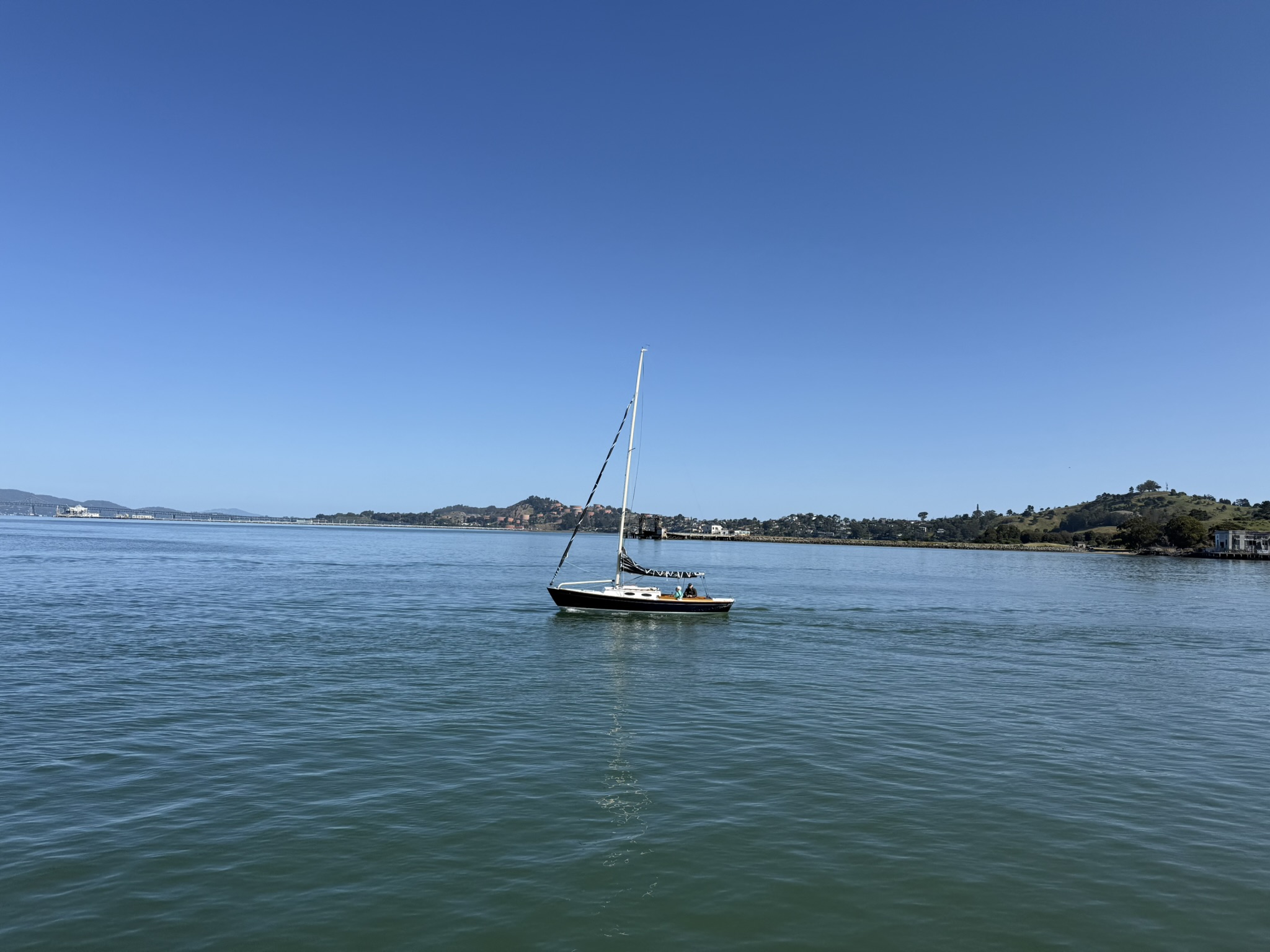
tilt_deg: +3.9
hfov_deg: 71.6
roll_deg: -1.8
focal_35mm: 24
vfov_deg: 56.8
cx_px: 635
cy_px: 476
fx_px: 881
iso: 80
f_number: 1.78
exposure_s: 1/6711
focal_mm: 6.76
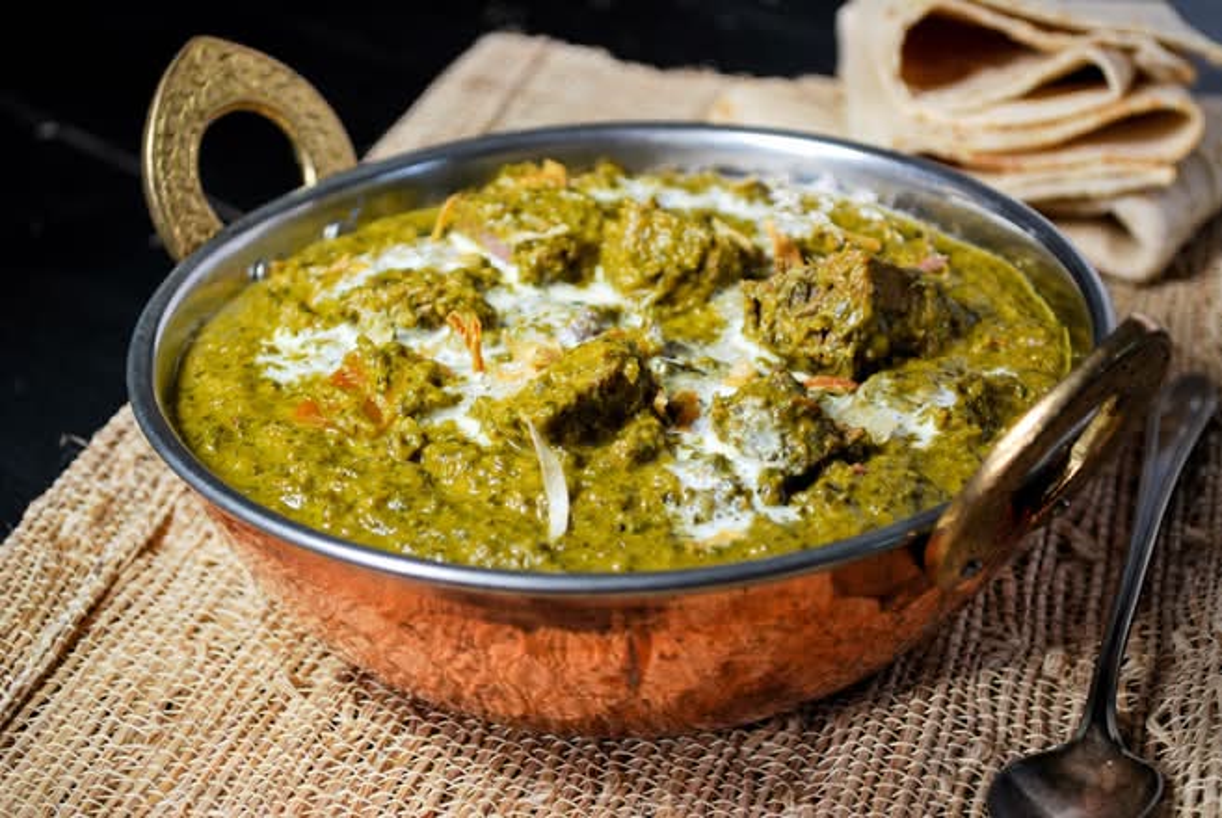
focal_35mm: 72
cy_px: 409
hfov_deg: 28.0
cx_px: 611
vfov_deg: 19.0
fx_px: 2447
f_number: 5.6
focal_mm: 48
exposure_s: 1/60
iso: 250
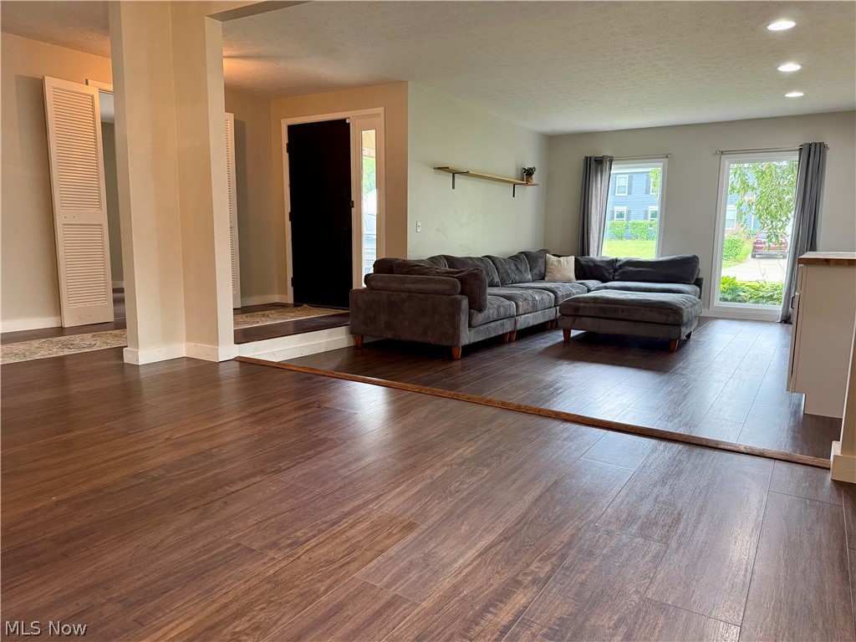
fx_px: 593
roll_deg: -0.7
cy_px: 321
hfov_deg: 71.6
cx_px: 428
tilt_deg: -7.9
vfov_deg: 56.8
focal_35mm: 24
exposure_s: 1/60
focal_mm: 6.76
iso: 250
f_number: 1.78
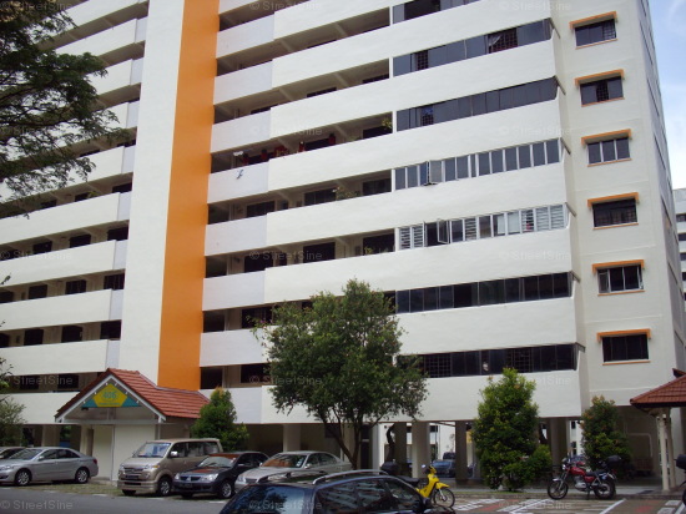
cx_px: 343
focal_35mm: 37
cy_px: 257
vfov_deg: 38.6
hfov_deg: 50.2
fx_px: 733
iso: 80
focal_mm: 6.2
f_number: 2.8
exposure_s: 1/320
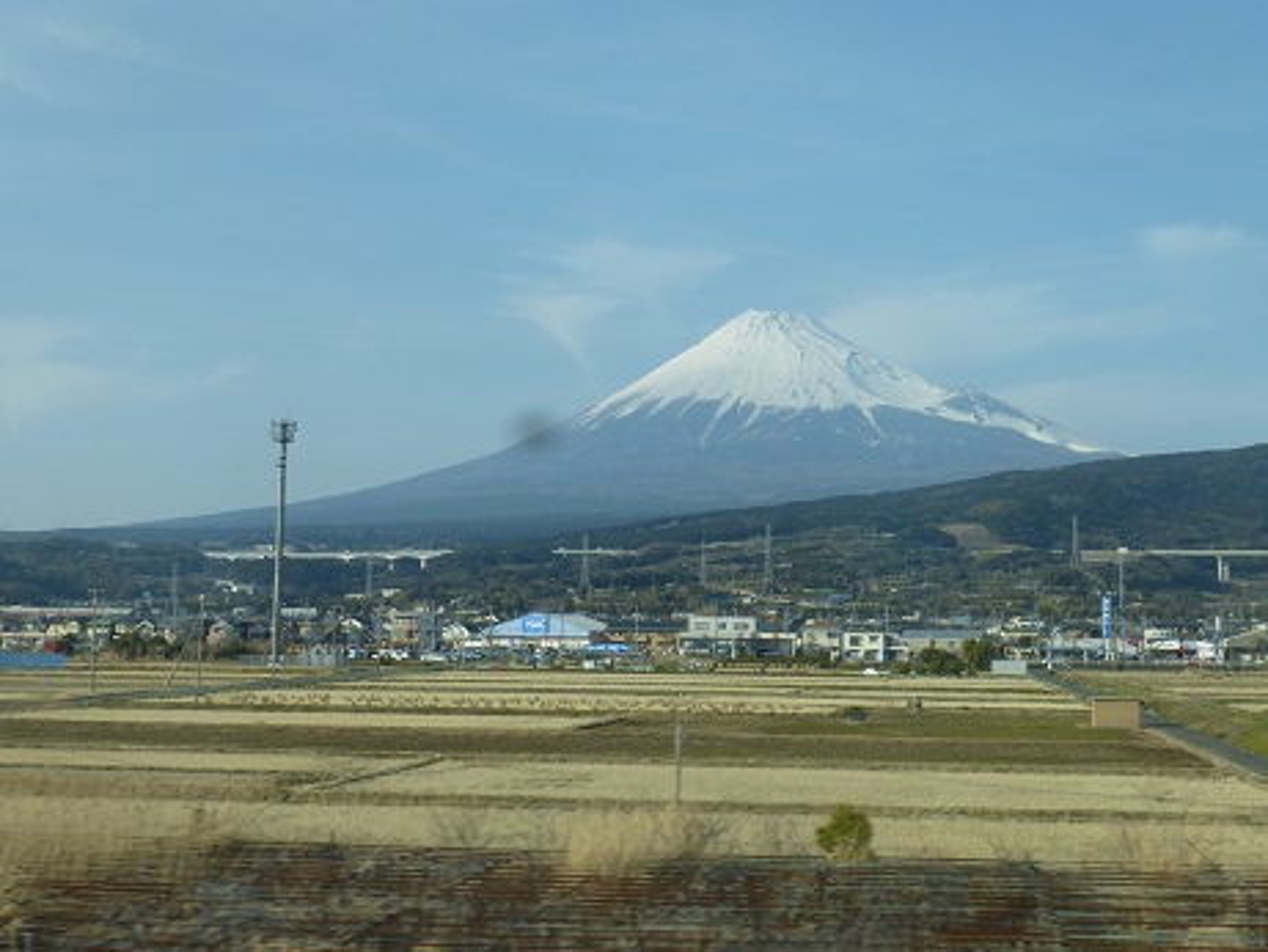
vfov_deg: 25.2
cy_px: 476
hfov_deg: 33.2
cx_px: 634
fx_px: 2125
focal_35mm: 58
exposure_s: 1/640
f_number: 4.2
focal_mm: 9.9
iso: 100
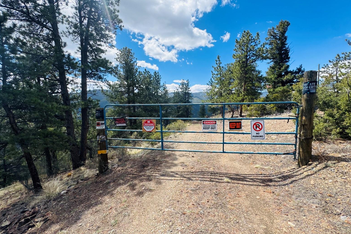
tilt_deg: -5.4
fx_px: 146
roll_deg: -1.1
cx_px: 179
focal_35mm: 15
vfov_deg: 77.3
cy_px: 116
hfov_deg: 100.4
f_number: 2.2
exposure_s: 1/812
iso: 40
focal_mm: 2.22
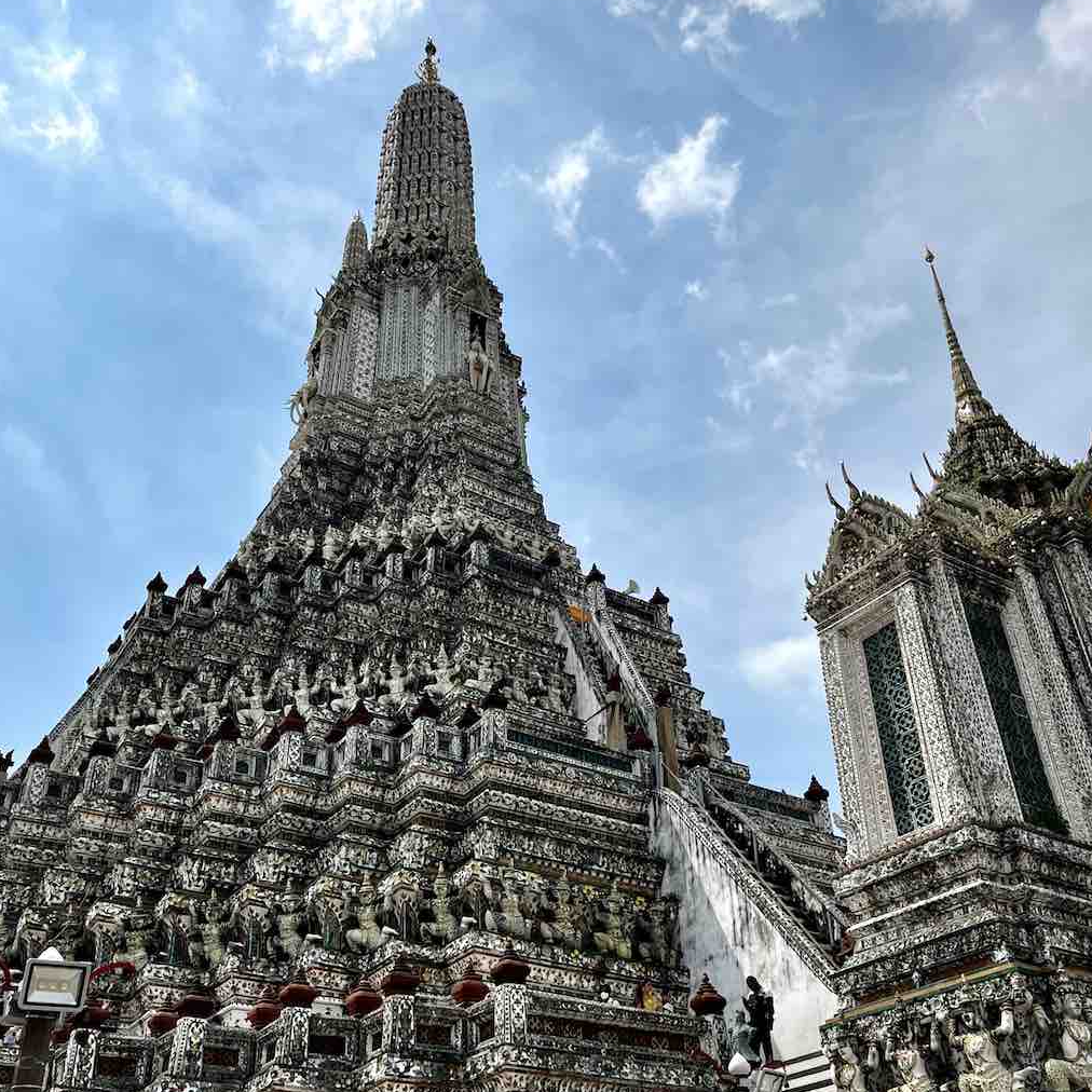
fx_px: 1106
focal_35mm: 31
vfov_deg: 52.4
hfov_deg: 52.5
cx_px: 549
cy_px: 616
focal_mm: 5.1
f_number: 1.6
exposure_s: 1/9901
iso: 50
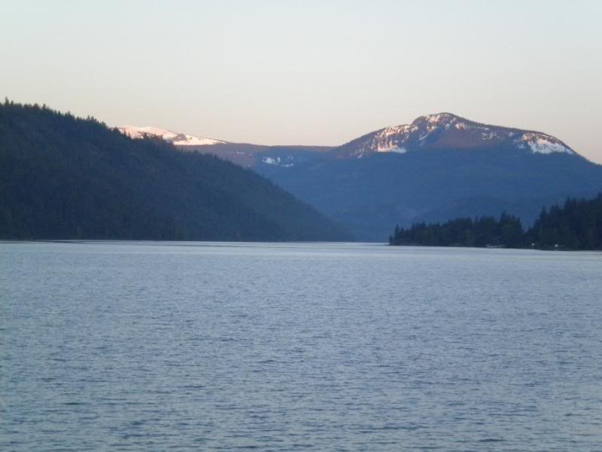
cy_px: 226
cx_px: 301
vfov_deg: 14.1
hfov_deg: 18.7
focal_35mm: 105
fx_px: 1826
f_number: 5.9
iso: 400
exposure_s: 1/214
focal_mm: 18.9
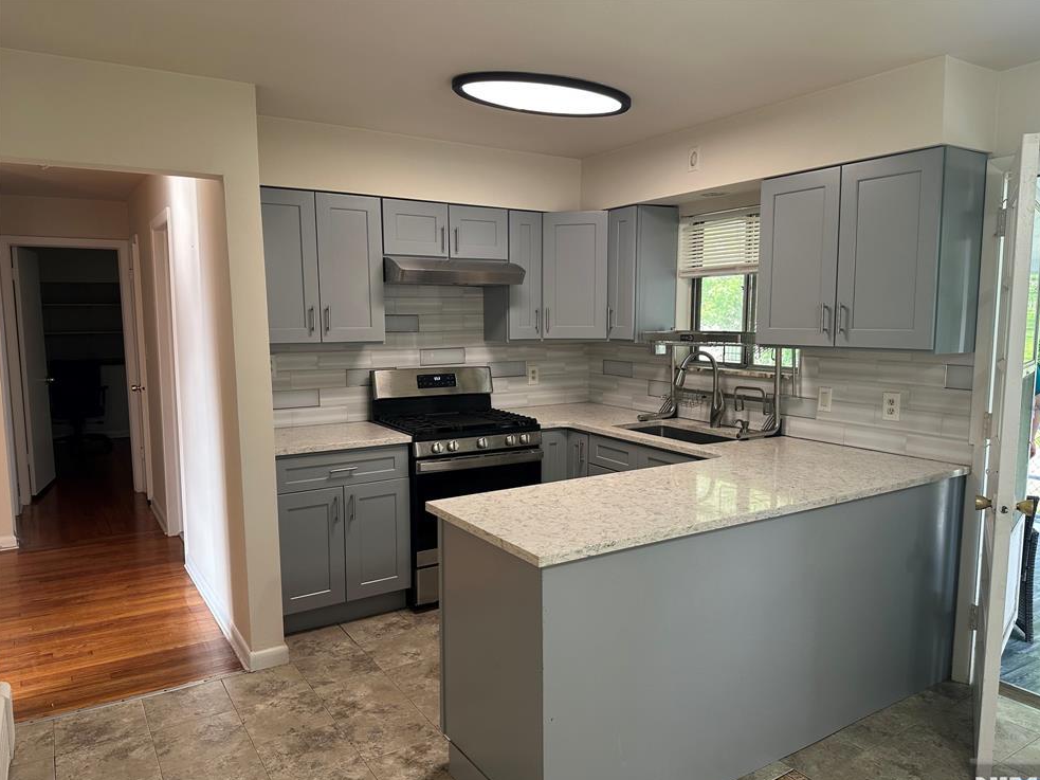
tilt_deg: -7.1
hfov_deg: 69.4
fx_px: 751
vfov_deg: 54.9
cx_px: 535
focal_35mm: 25
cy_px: 403
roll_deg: +1.5
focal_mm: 6.86
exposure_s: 1/120
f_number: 1.78
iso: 125
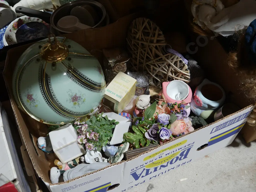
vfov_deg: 34.4
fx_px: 311
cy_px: 96
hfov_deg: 44.8
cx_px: 128
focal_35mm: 42
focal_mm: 21
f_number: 4.6
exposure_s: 1/60
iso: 400
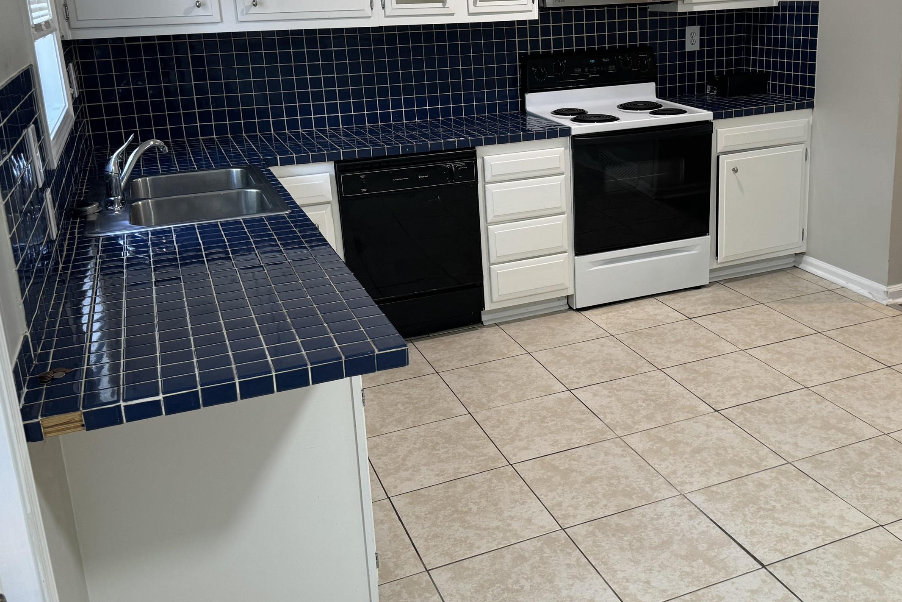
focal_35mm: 36
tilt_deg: -13.6
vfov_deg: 36.6
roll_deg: +1.1
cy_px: 220
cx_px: 575
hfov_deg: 52.5
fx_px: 902
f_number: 1.78
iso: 160
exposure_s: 1/60
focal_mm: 6.76
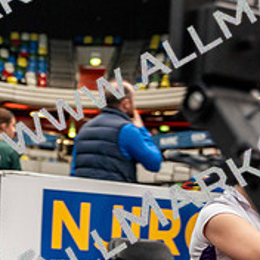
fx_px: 773
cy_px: 179
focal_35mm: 91
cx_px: -108
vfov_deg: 19.0
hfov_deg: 17.5
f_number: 2.8
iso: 1250
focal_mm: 32.5
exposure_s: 1/200
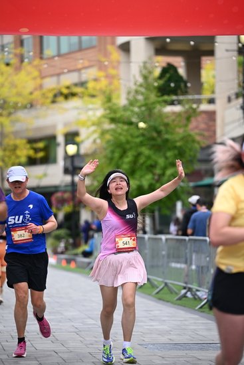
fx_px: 1321
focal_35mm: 130
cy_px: 182
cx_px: 122
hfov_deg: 10.6
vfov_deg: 15.8
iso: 640
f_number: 2.8
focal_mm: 130
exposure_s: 1/2000
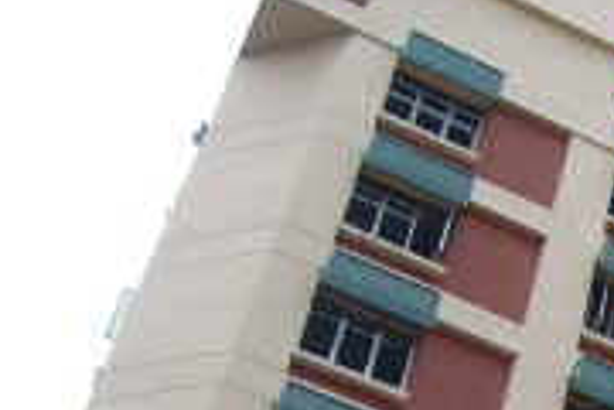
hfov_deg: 17.1
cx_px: 836
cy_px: 577
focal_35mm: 111
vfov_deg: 11.9
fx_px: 1893
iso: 80
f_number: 7.1
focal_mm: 5.8
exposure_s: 1/180
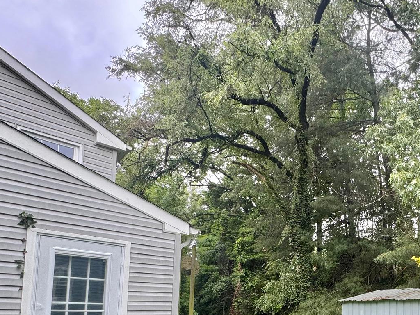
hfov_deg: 58.3
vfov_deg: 44.9
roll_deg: -1.1
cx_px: 340
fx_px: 340
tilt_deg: +4.7
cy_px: 288
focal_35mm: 28
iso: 64
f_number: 2.2
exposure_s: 1/99
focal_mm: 2.22
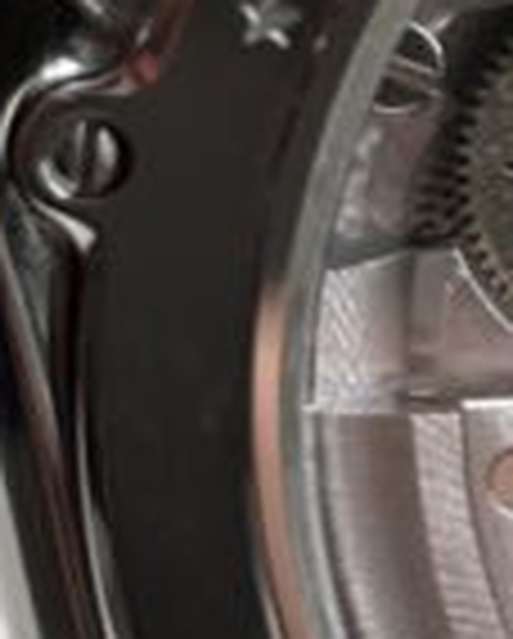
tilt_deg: -45.8
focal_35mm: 365
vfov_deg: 5.3
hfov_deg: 4.2
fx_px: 6912
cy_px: 306
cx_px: 1310
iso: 50
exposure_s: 1/111
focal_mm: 5.96
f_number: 1.6
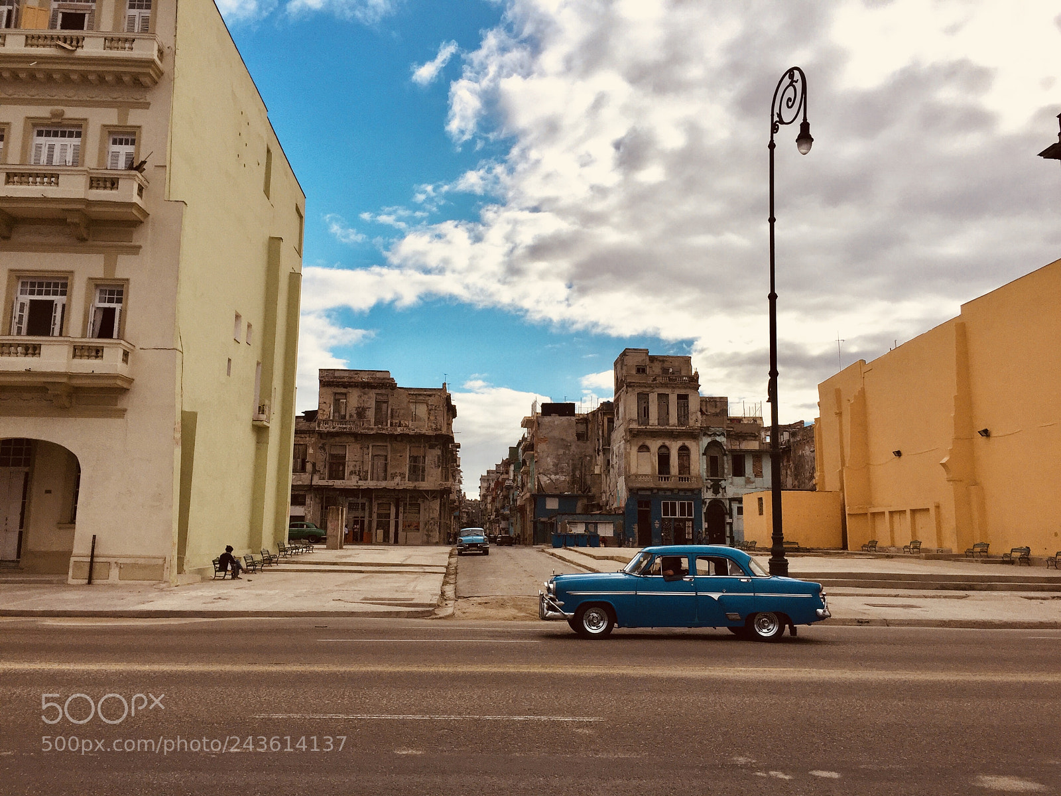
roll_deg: -1.8
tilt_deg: +9.8
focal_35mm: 29
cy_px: 398
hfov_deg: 61.7
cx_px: 530
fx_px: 889
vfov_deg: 48.2
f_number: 2.2
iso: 32
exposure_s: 1/3597
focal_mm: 4.15
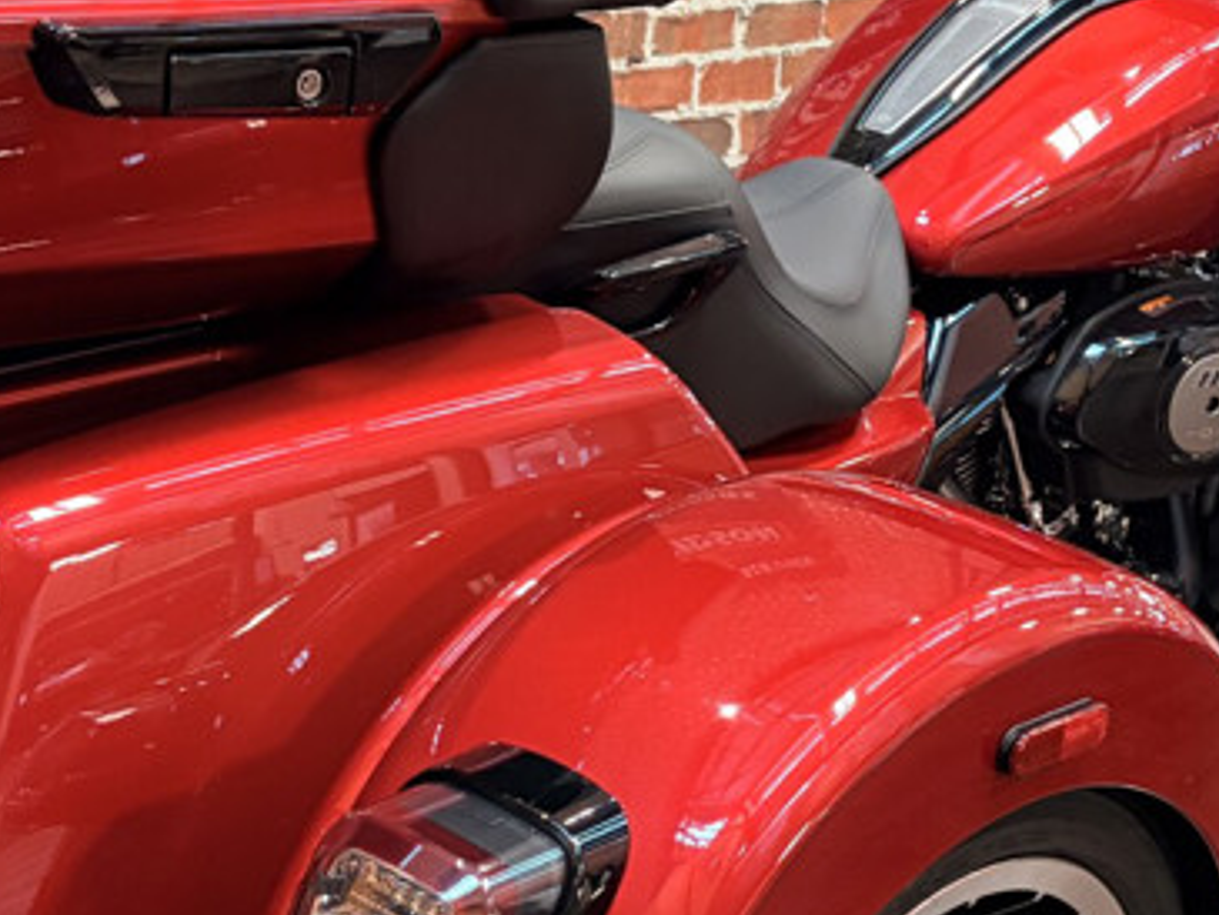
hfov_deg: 25.6
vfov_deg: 19.3
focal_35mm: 76
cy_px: 631
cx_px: 666
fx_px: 2677
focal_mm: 5.96
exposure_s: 1/60
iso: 320
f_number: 1.6
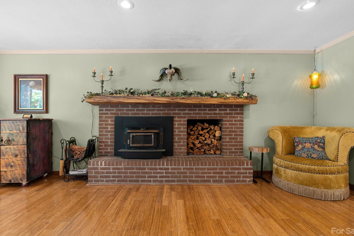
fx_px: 167
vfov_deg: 70.4
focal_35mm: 17
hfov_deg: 93.3
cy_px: 124
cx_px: 175
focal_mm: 16
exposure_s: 2
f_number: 6.3
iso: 320
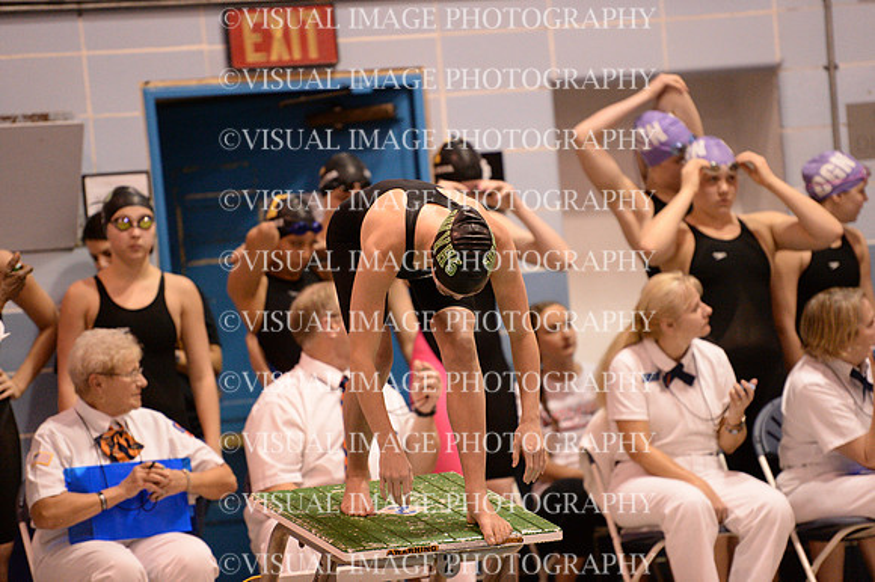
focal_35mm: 200
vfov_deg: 6.9
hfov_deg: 10.3
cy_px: 291
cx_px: 438
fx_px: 4858
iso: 6400
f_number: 2.8
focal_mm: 200
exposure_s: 1/640
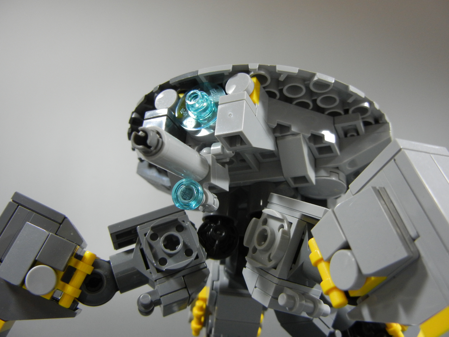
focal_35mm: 34
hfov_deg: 54.0
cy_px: 168
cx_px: 224
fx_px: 441
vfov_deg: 41.8
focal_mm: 6.2
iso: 400
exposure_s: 1/41.8
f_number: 3.6
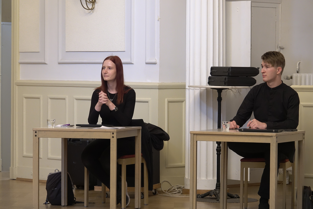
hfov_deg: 12.9
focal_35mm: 159
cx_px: 156
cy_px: 104
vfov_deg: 8.6
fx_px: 1382
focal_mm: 58.29
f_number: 4
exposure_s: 1/40
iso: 800
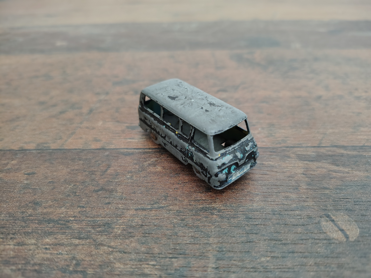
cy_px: 139
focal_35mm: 24
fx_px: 257
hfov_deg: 71.6
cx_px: 186
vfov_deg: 56.8
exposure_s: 1/50
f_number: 1.8
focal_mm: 5.56
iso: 1123
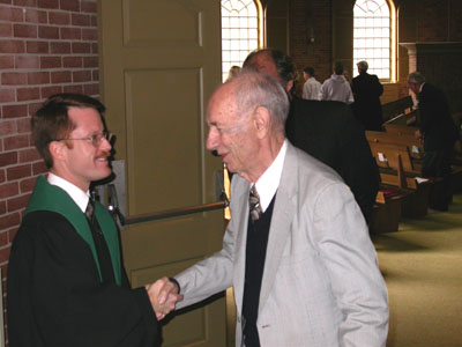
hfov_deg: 28.2
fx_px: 921
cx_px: 231
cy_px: 174
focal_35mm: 69
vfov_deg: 21.3
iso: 100
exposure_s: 1/60.3
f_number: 3.3
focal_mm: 14.4
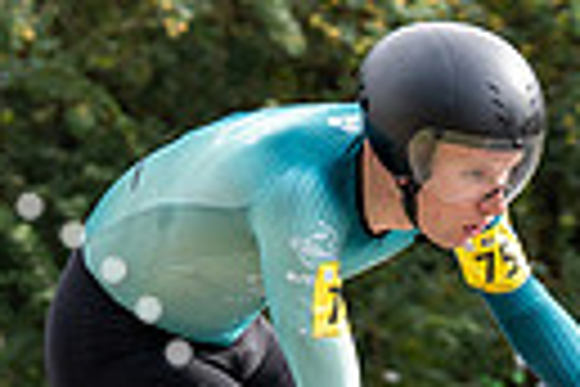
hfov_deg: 6.1
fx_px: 5413
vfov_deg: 4.1
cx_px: 526
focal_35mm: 336
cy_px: 331
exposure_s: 1/1000
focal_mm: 75
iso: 100
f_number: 4
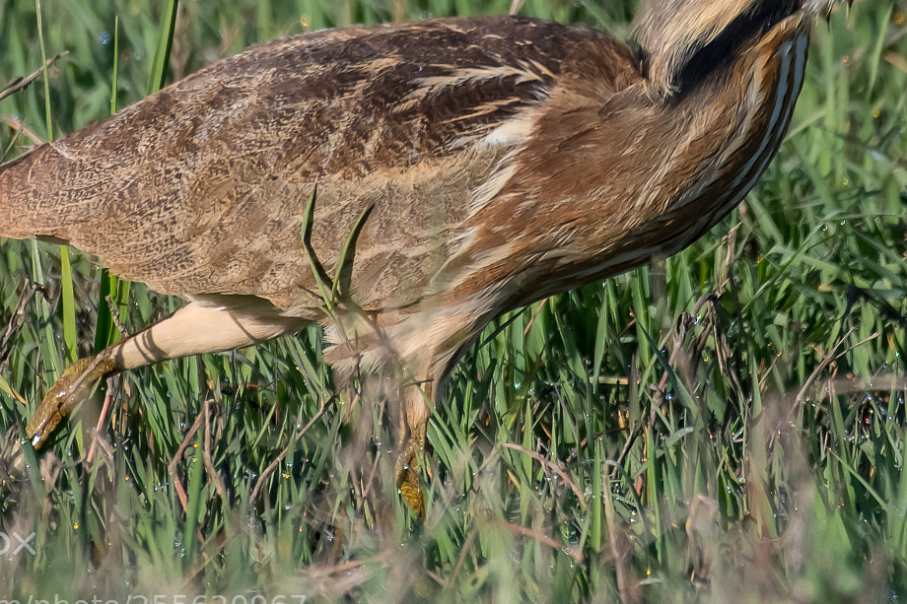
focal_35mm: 1305
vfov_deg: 1.1
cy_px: 159
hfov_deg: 1.6
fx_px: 32871
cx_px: 580
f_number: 6.3
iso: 500
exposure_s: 1/1250
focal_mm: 500
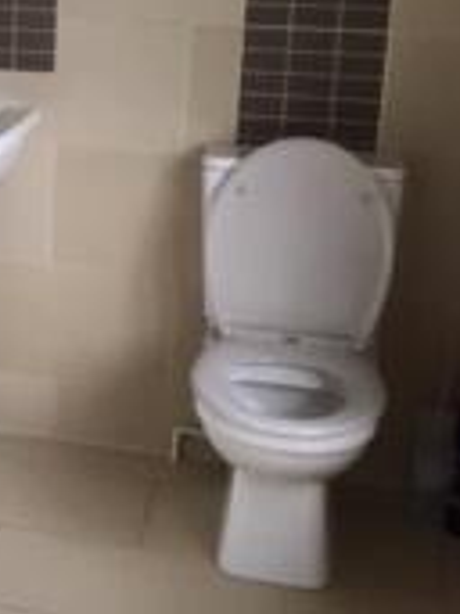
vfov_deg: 26.1
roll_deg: -1.0
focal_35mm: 74
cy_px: 167
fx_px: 1313
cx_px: -101
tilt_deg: -13.9
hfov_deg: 18.7
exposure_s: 1/33
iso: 32
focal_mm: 4.15
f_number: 2.2
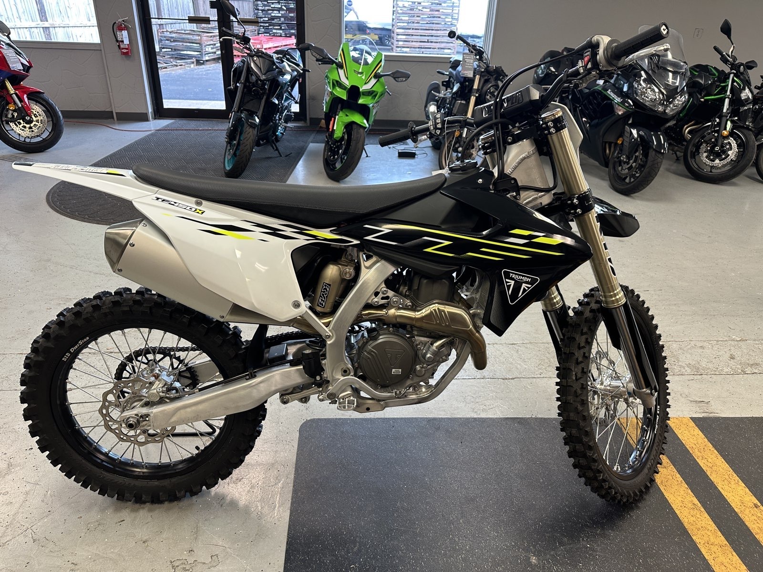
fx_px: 529
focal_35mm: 24
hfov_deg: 71.6
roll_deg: -2.9
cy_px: 286
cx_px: 382
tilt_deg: -27.1
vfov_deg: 56.8
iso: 125
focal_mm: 6.86
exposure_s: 1/60
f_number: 1.78
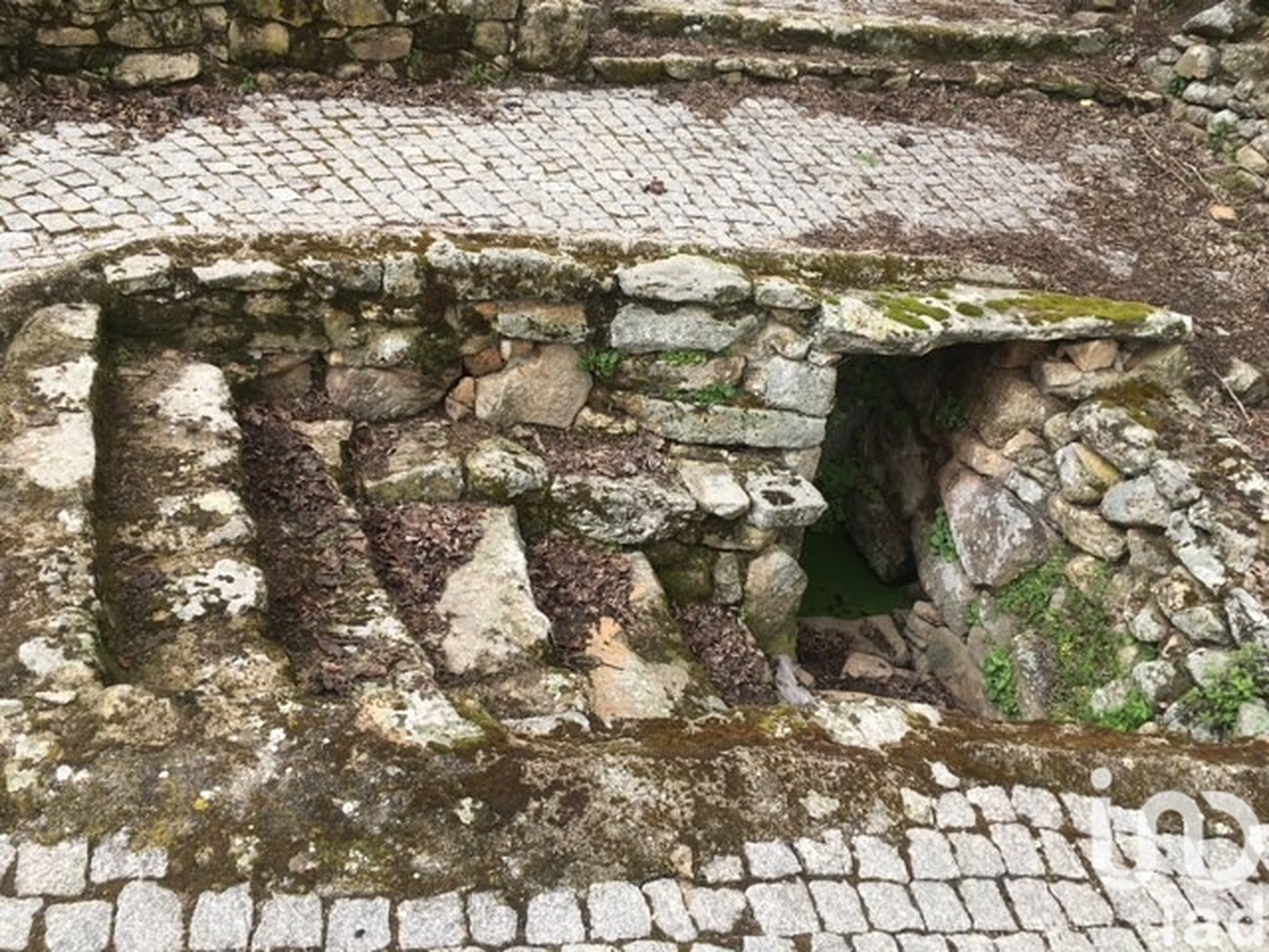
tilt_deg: -29.7
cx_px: 634
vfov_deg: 48.2
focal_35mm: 29
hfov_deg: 61.7
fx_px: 1063
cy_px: 476
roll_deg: -9.8
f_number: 2.2
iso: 25
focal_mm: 4.15
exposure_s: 1/578
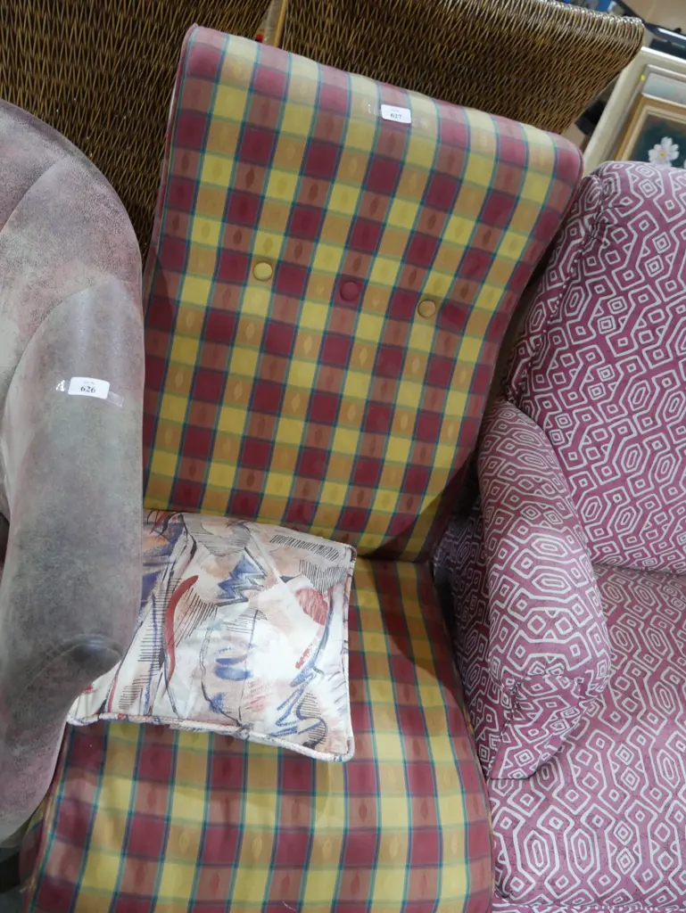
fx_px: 792
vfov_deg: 59.9
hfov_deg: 46.8
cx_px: 343
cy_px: 456
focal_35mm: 30
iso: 1250
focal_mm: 15
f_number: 3.6
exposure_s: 1/60
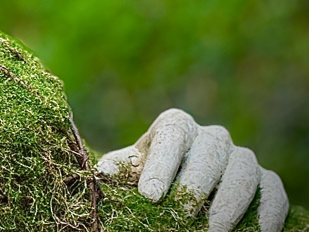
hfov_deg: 3.5
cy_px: -138
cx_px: -376
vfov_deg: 2.6
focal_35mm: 567
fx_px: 5062
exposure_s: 1/236
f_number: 2.8
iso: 50
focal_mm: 15.66
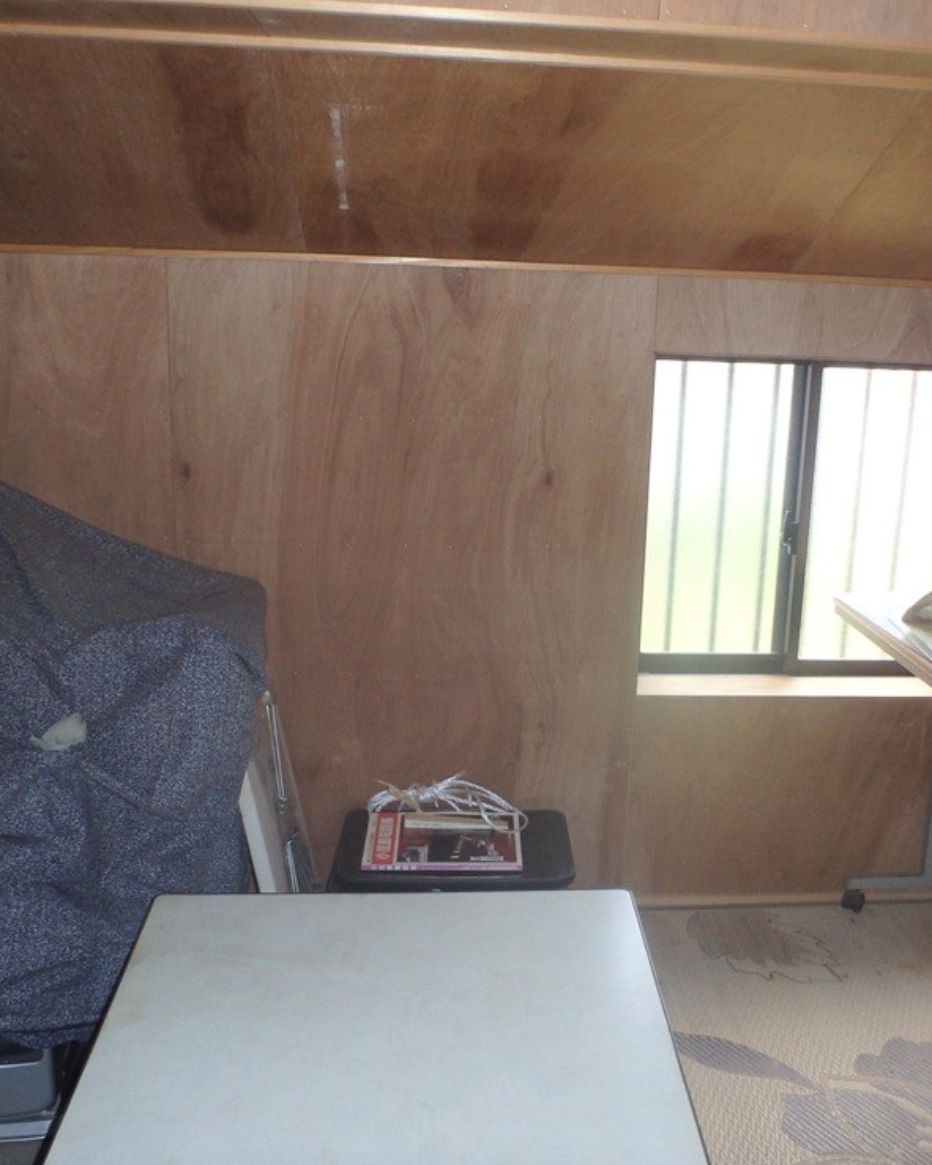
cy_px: 590
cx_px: 587
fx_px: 1276
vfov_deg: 49.1
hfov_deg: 39.8
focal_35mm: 37
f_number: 3.9
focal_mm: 5
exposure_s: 1/40
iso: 200
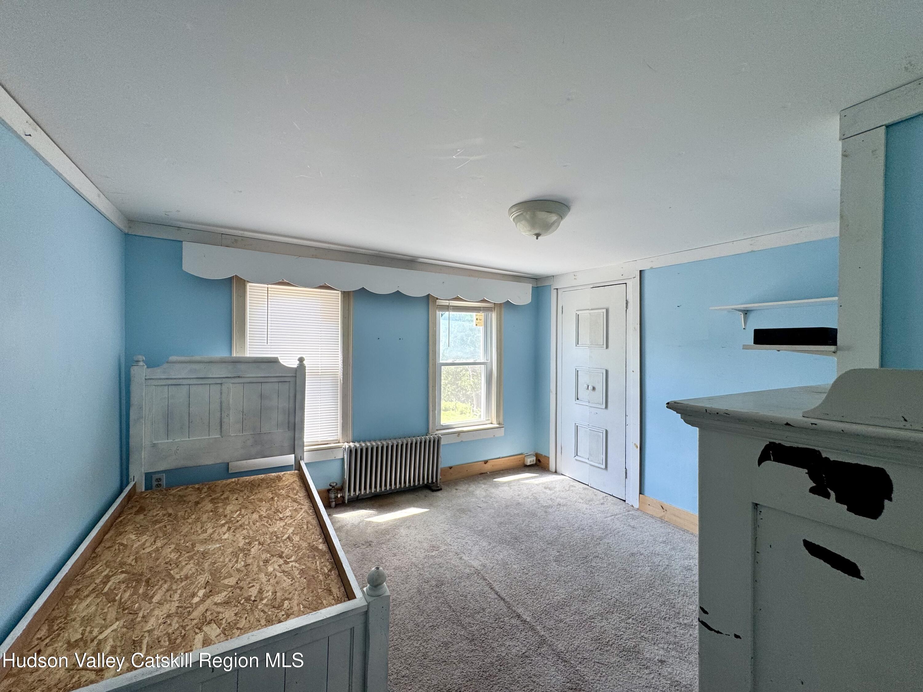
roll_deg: +0.0
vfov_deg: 85.7
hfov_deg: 102.1
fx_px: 373
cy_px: 346
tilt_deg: -1.1
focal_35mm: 14
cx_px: 462
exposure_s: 1/99
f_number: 2.2
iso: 64
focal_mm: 2.22
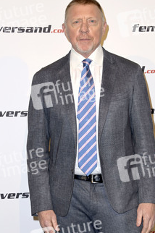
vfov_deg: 20.0
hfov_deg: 13.4
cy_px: 129
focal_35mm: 102
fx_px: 660
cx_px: 88
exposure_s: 1/250
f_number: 5.6
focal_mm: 82
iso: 640
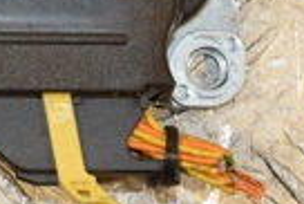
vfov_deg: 4.8
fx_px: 2384
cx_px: -134
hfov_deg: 7.2
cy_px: -184
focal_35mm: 282
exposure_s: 1/200
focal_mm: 40
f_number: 7.1
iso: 800
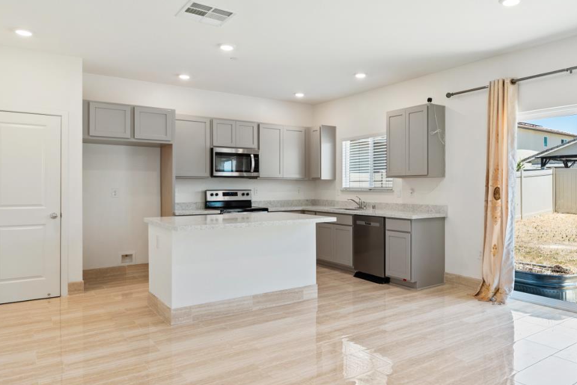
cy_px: 189
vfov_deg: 49.7
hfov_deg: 69.0
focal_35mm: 26
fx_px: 416
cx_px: 338
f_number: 8
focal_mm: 16.6
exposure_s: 1/15
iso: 320
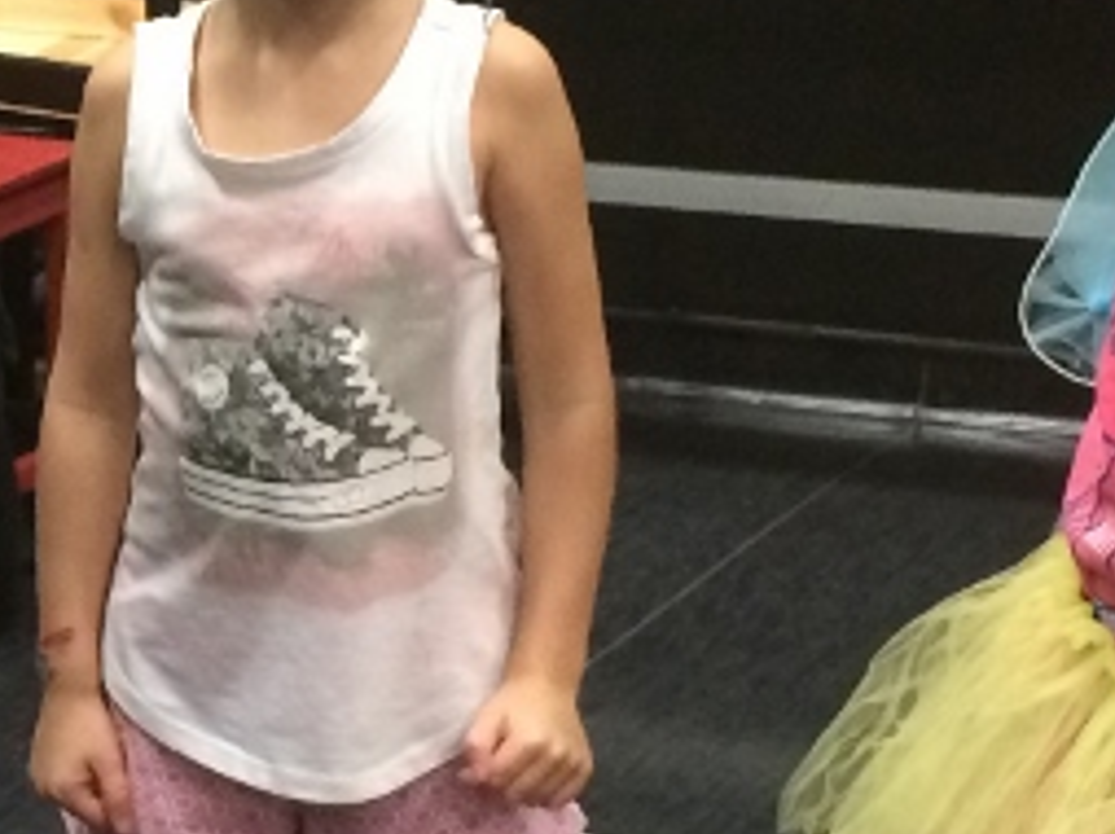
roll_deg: +0.8
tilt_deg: -17.0
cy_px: 496
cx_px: -31
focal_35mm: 117
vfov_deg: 12.6
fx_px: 3765
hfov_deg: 16.5
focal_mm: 4.15
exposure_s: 1/17
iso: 320
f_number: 2.2
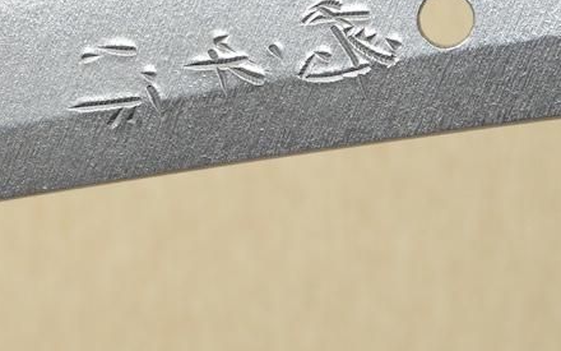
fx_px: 4312
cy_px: 17
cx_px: 335
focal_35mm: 282
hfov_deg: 7.4
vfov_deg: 4.7
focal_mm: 58
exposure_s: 1/2
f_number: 11
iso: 400
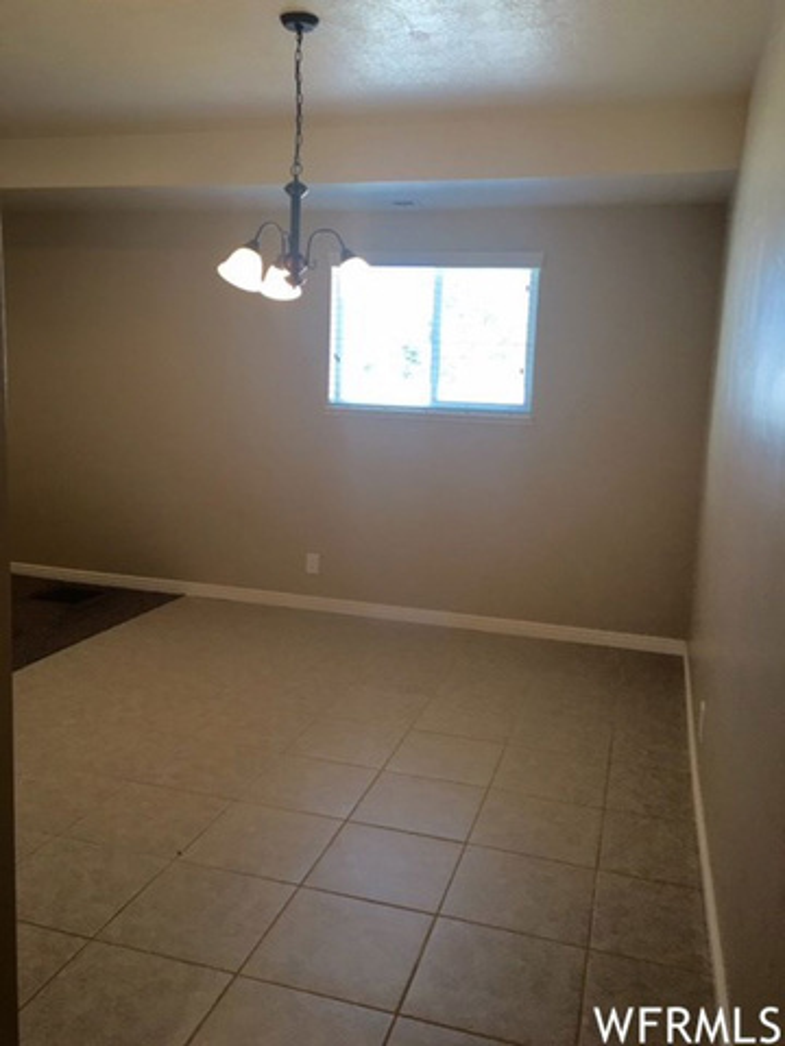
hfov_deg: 48.2
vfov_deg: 61.7
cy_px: 523
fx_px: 877
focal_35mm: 29
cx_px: 392
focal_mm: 4.15
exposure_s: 1/40
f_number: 2.2
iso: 25
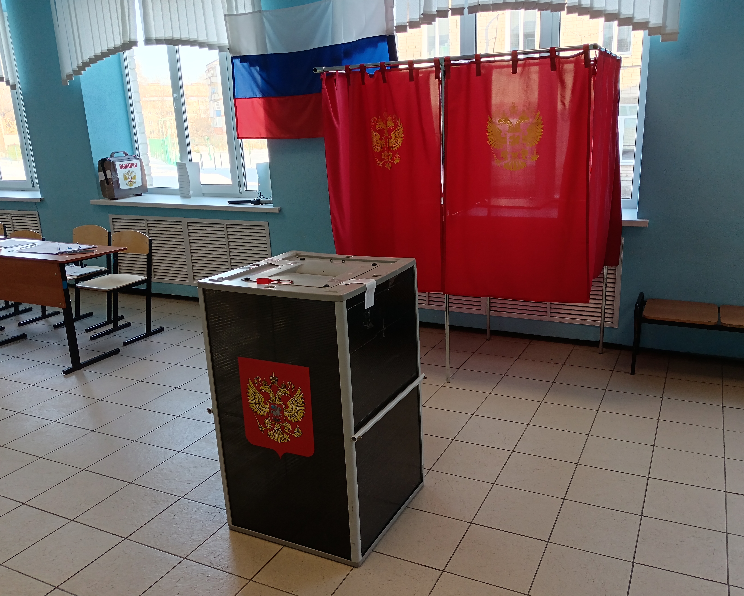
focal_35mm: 29
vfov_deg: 50.0
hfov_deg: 60.4
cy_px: 300
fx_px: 639
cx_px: 403
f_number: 1.9
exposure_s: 1/50
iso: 339
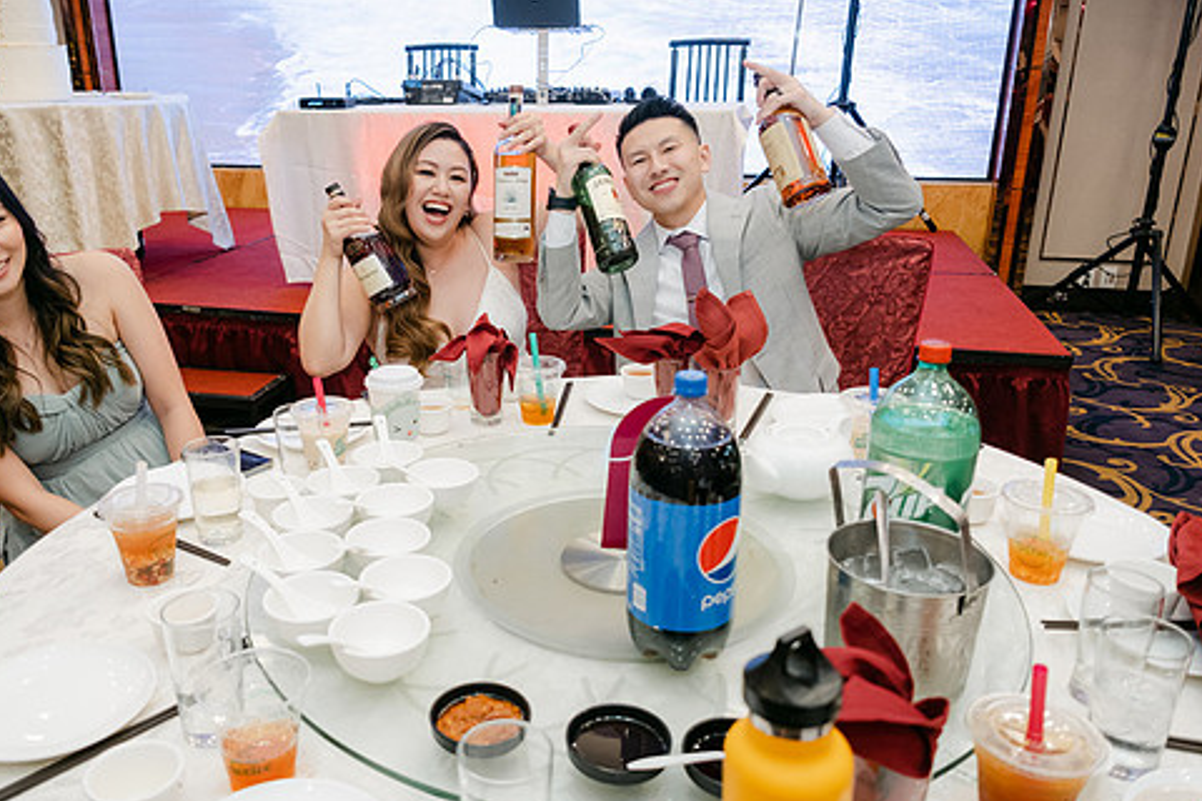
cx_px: 513
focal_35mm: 29
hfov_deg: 63.4
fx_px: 968
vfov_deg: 45.0
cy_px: 402
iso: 800
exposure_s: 1/125
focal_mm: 16
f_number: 2.8
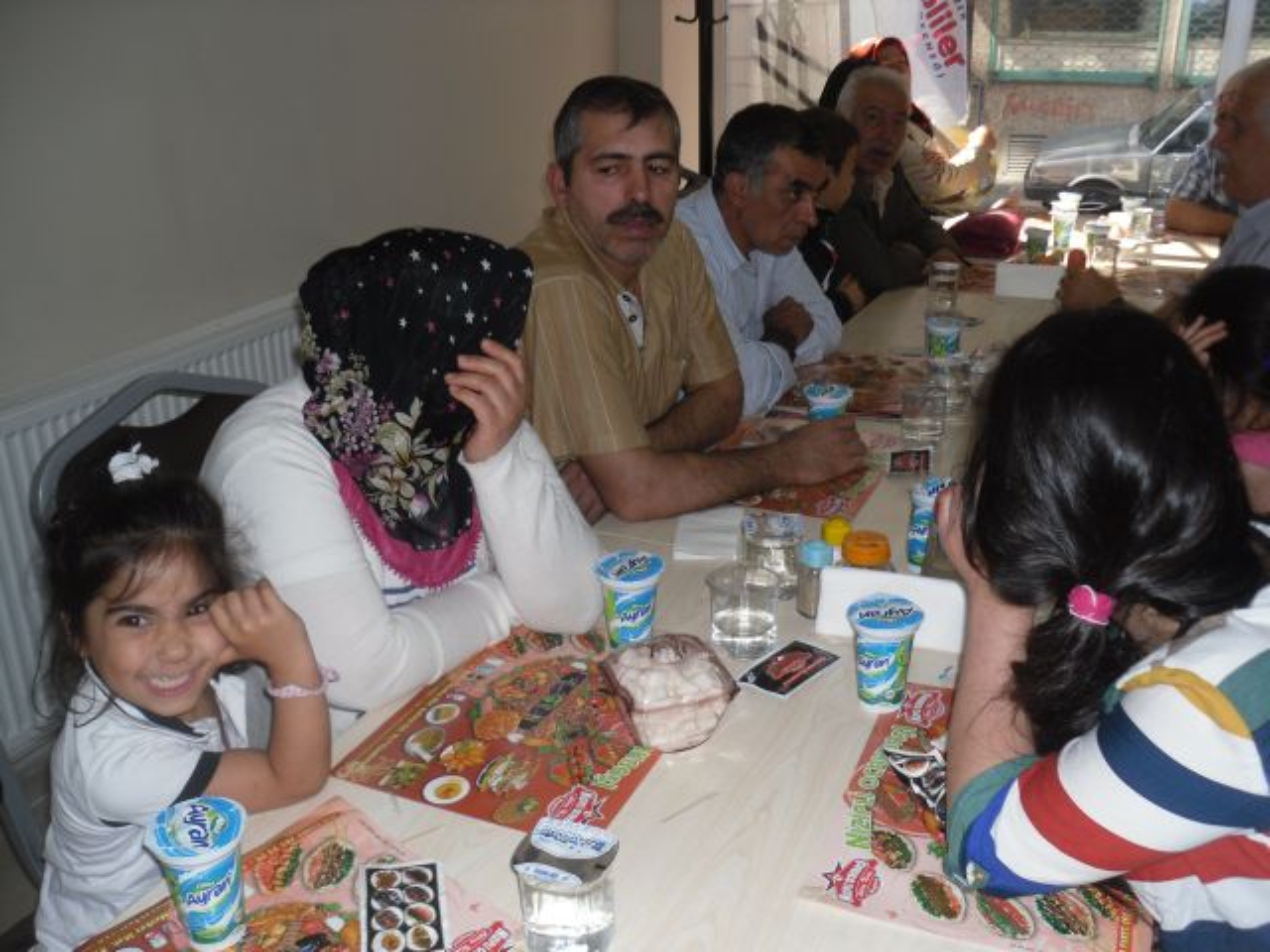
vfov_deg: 41.8
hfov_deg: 54.0
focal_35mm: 34
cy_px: 476
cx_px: 635
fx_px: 1247
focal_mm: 6
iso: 80
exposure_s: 1/45
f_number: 2.8
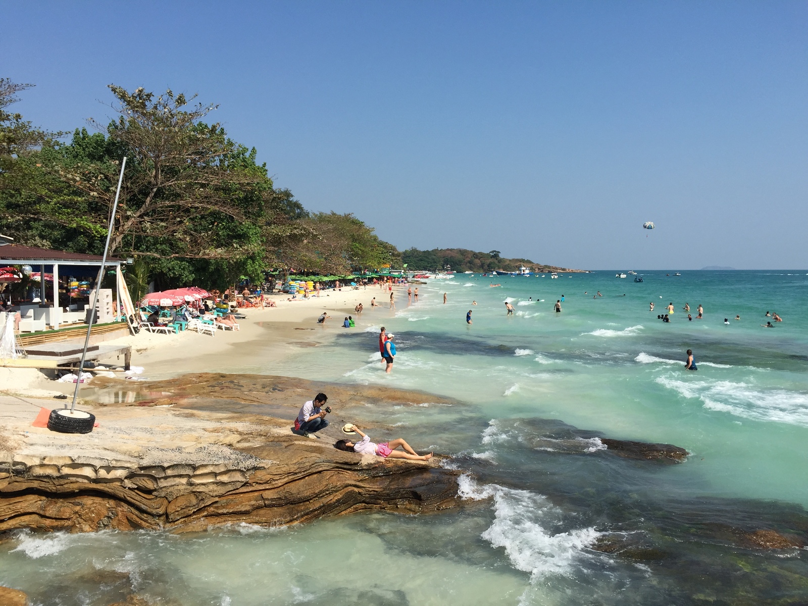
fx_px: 677
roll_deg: -0.6
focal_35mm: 29
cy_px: 303
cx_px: 404
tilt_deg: -2.5
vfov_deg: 48.2
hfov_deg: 61.7
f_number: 2.2
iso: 32
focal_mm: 4.15
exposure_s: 1/2825
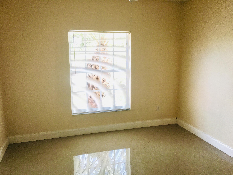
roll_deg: +0.6
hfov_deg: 61.7
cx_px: 116
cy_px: 88
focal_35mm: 29
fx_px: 195
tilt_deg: -9.3
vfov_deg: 48.2
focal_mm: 4.15
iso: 50
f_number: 2.2
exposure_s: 1/120
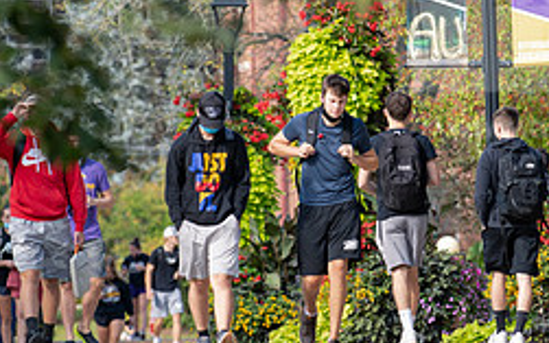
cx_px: 348
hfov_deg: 3.0
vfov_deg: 1.9
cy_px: 174
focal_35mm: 707
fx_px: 10581
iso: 400
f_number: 7.1
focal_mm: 300
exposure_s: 1/320
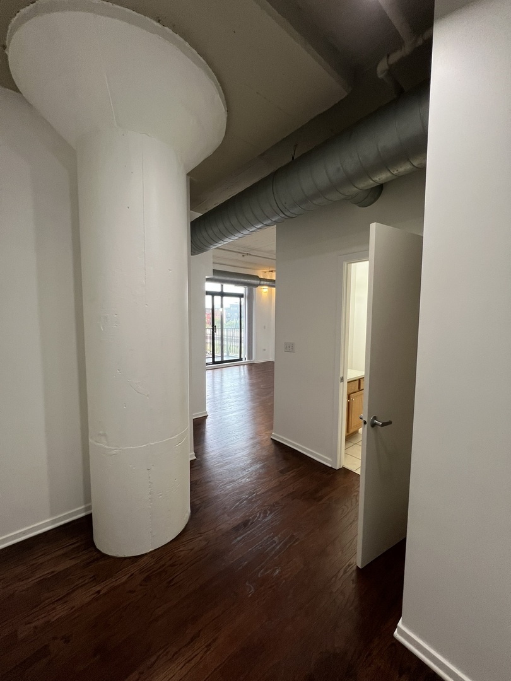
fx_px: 256
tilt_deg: -4.1
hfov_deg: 89.9
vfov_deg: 106.2
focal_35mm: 13
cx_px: 256
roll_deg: -0.6
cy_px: 340
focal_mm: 1.57
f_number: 1.8
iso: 125
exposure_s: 1/120
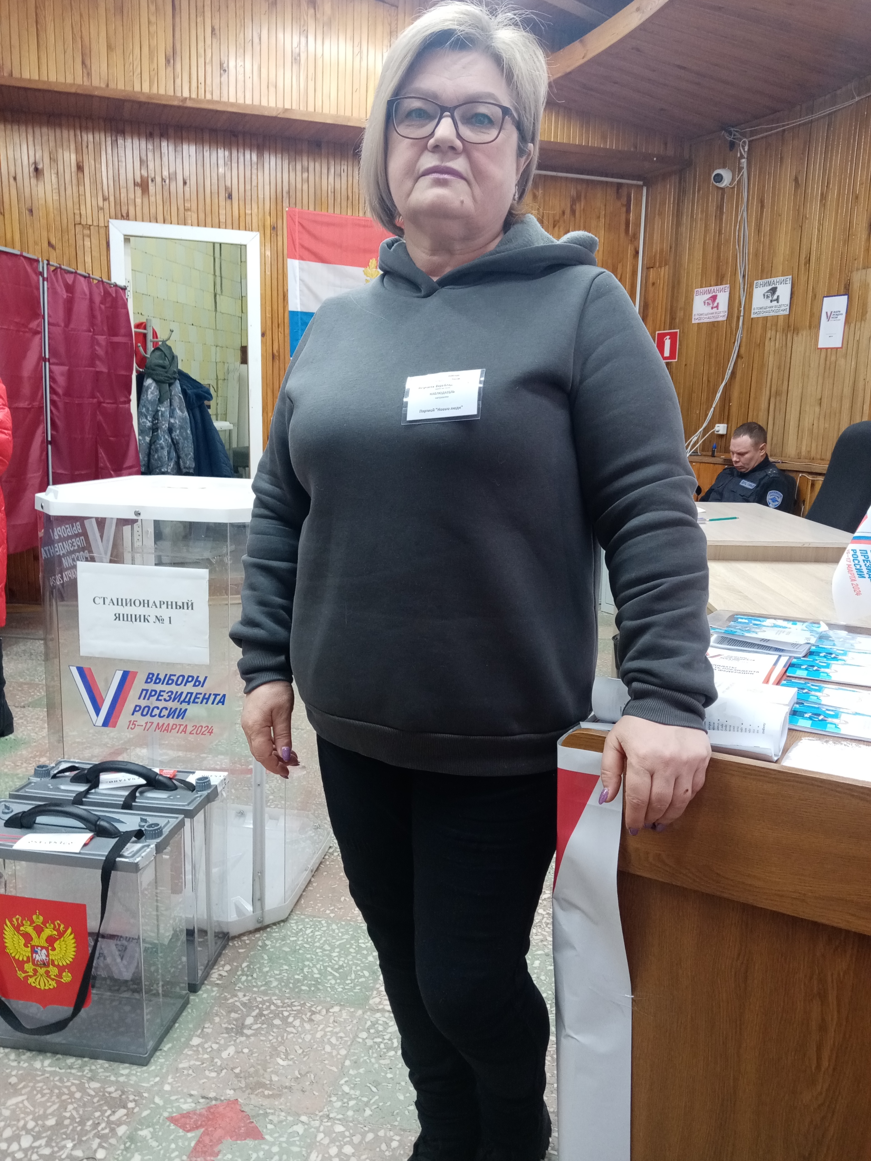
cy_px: 580
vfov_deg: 67.3
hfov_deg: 53.1
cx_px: 436
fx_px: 872
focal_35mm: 26
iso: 190
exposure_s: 1/33.3
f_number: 1.8
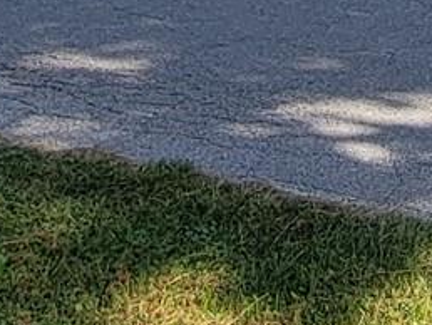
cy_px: -575
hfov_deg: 17.4
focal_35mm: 103
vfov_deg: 10.9
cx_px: 620
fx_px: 1287
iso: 50
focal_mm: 2.2
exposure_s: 1/500
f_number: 2.2
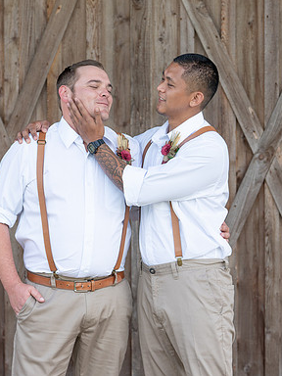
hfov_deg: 8.9
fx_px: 1803
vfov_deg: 11.9
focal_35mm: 166
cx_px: 159
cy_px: 174
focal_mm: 103
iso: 125
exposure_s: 1/250
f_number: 4
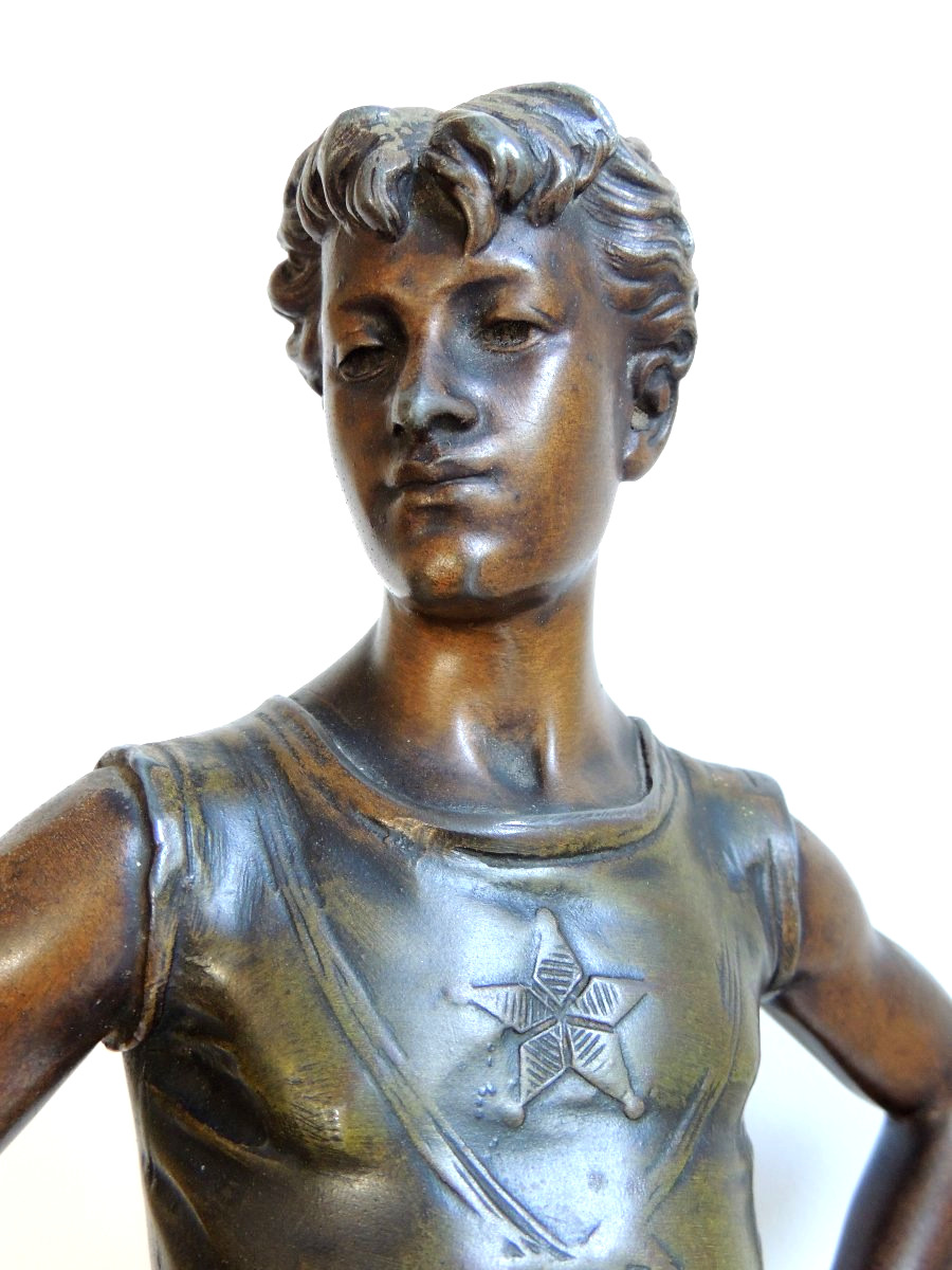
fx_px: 1283
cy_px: 635
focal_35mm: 35
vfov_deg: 52.6
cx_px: 476
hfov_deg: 40.7
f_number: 3.3
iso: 400
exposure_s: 1/25
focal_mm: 6.2
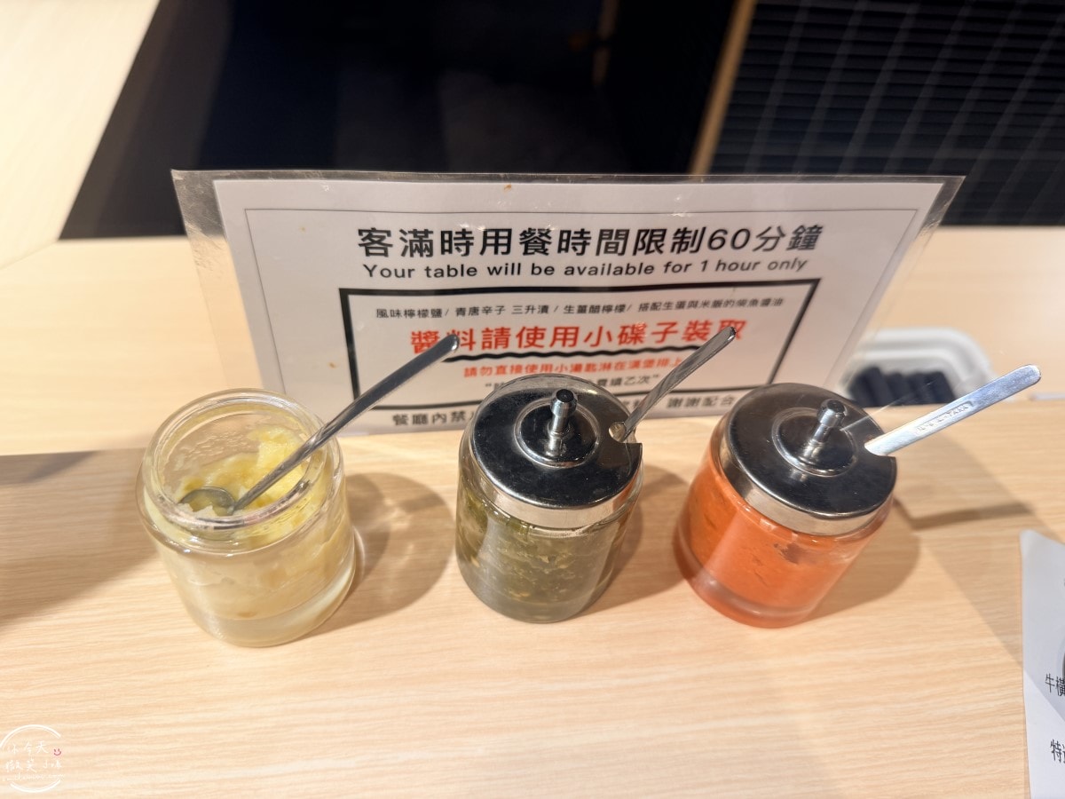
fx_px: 738
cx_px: 532
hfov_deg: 71.6
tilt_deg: -47.7
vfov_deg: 56.8
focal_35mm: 24
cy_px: 400
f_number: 1.78
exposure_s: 1/120
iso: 100
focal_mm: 6.76
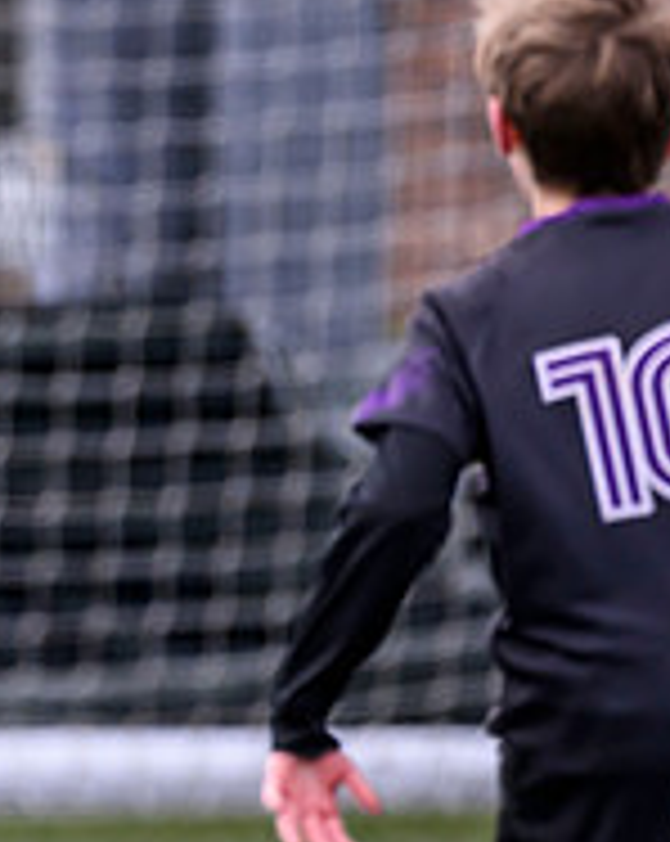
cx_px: -1510
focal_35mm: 1990
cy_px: 845
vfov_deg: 1.0
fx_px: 49447
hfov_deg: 0.8
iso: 500
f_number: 3.5
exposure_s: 1/1600
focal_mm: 400
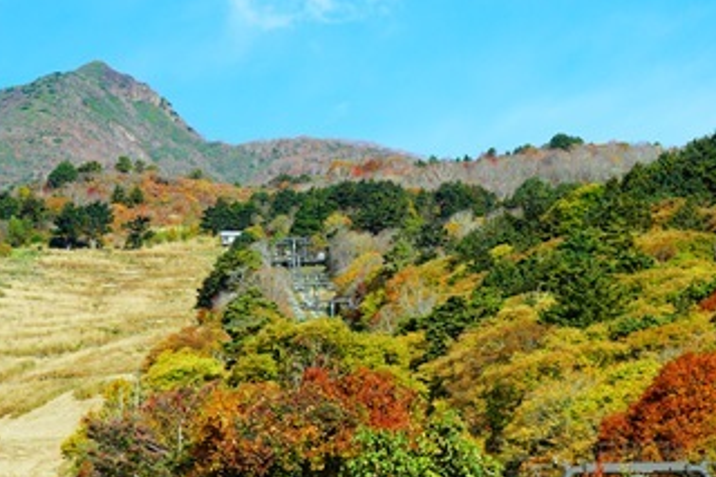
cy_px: 260
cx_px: 463
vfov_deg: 11.0
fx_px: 2485
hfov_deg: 16.4
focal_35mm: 125
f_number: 8
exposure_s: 1/1250
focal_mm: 74
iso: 800
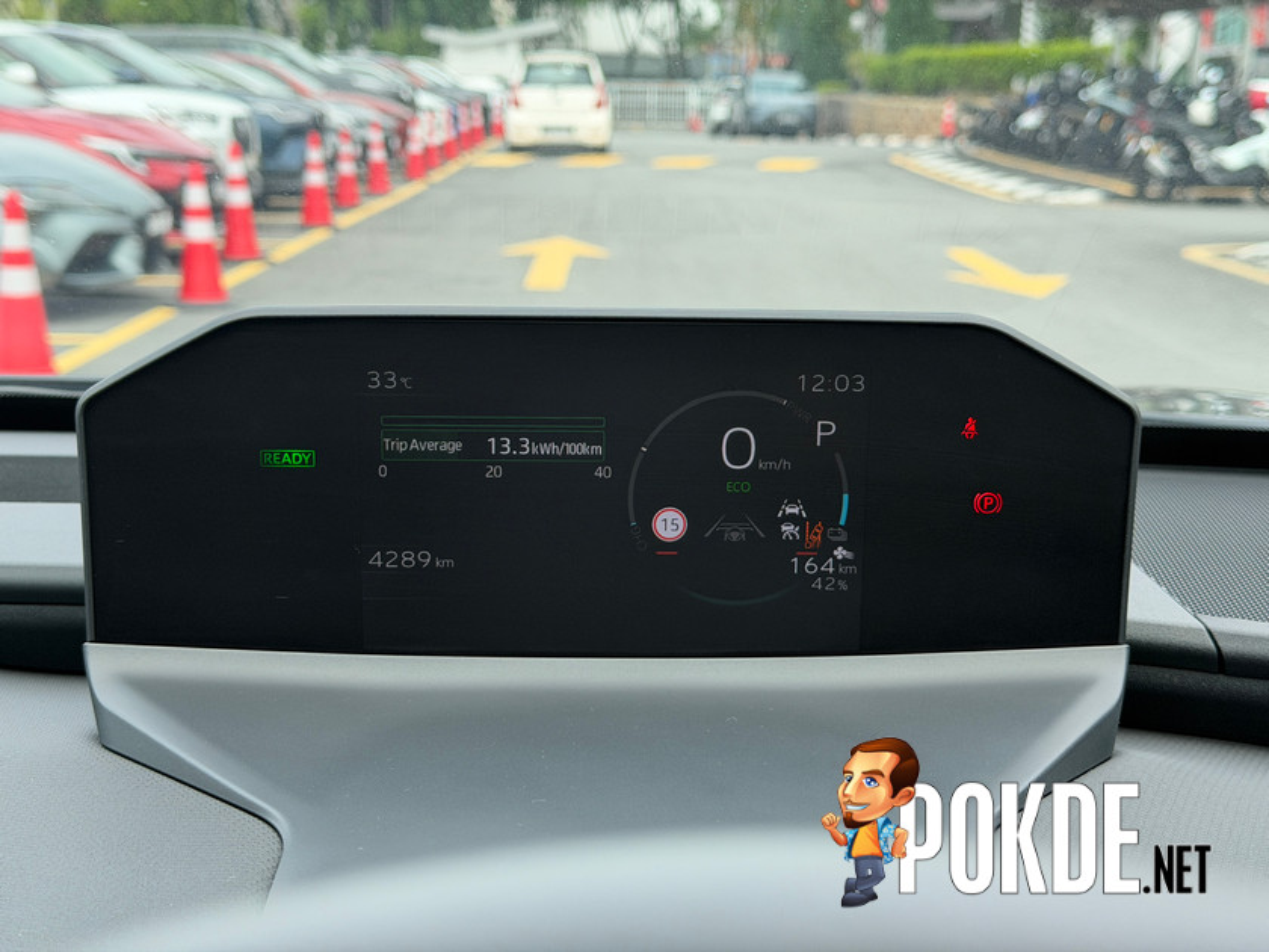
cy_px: 476
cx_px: 634
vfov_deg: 30.3
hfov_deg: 39.7
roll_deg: -1.5
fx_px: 1760
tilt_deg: -12.7
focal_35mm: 48
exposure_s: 1/681
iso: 100
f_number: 1.78
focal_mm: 6.76
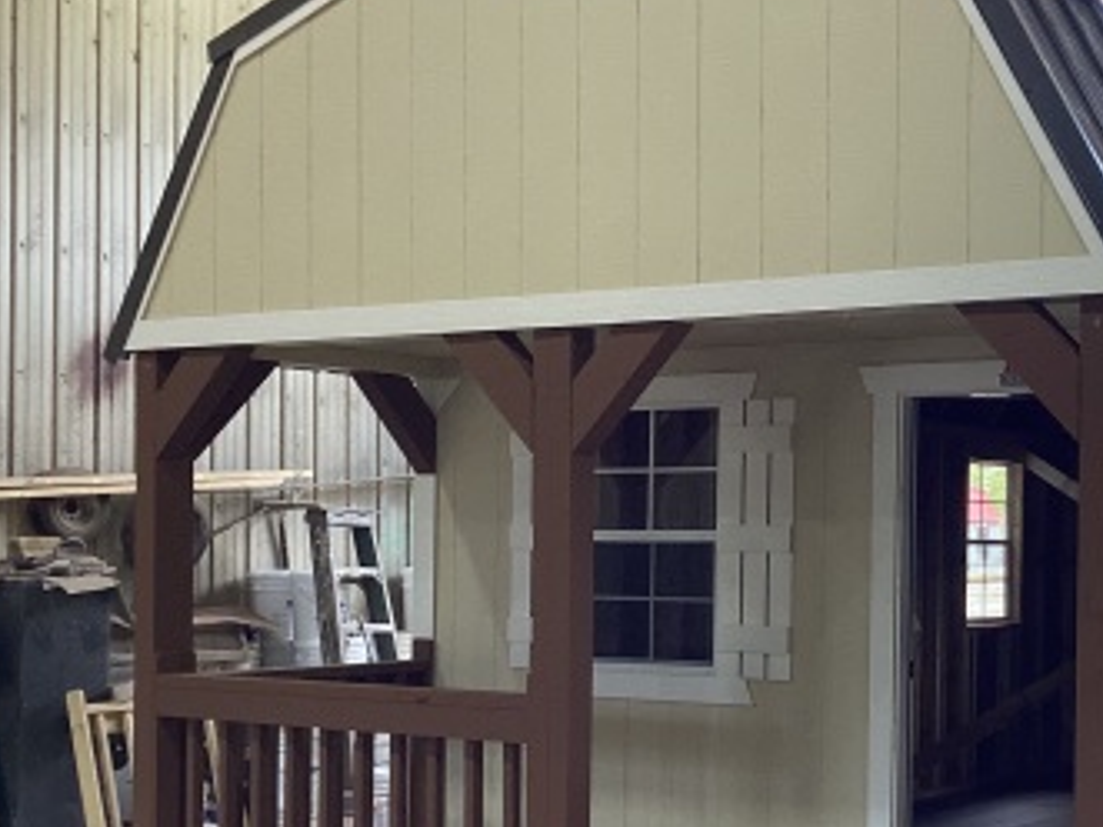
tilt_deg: -0.9
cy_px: 547
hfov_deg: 30.9
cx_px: 970
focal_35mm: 60
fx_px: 1911
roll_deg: +0.1
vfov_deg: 24.3
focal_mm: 3.3
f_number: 2.4
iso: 40
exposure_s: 1/120
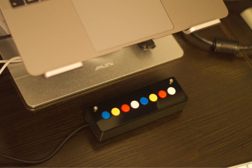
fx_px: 525
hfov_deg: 27.0
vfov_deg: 18.2
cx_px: 126
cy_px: 84
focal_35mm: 75
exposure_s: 1/30
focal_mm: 50
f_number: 1.8
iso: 400
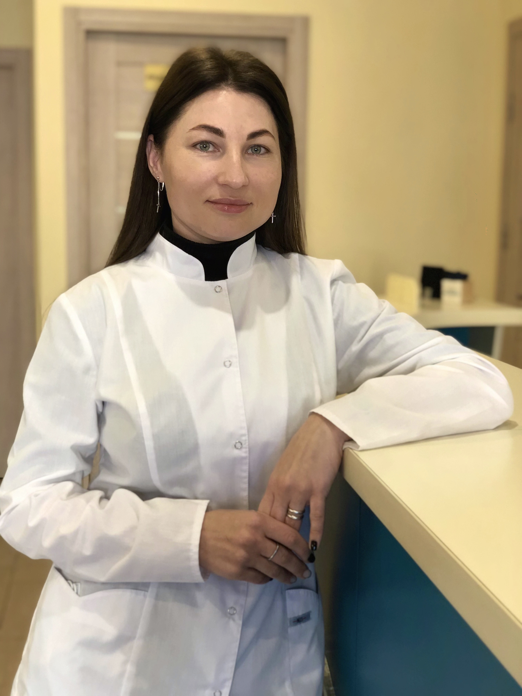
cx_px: 261
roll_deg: -0.3
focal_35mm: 52
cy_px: 348
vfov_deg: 36.8
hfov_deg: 28.0
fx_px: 1046
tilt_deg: -7.3
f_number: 2.4
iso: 125
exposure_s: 1/25
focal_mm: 6
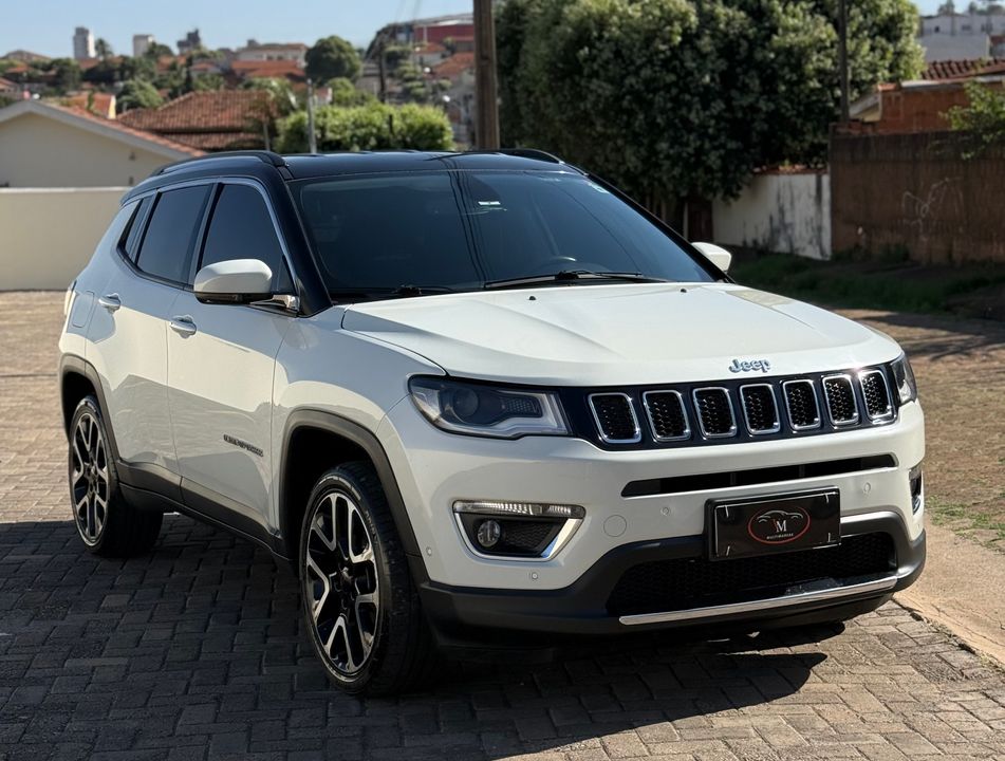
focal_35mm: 48
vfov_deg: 30.4
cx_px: 502
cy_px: 380
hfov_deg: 39.5
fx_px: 1398
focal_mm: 6.76
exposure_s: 1/5208
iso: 64
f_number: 1.78
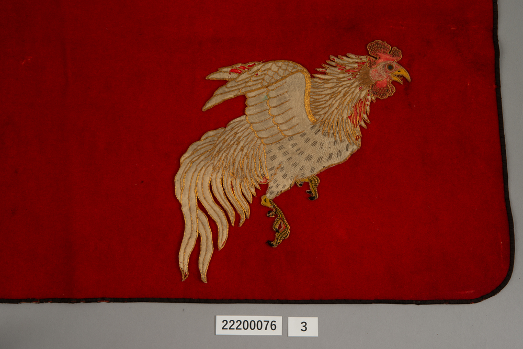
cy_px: 174
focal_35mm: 65
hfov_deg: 31.0
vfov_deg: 20.9
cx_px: 262
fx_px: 944
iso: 100
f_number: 16
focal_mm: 65
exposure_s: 1/125
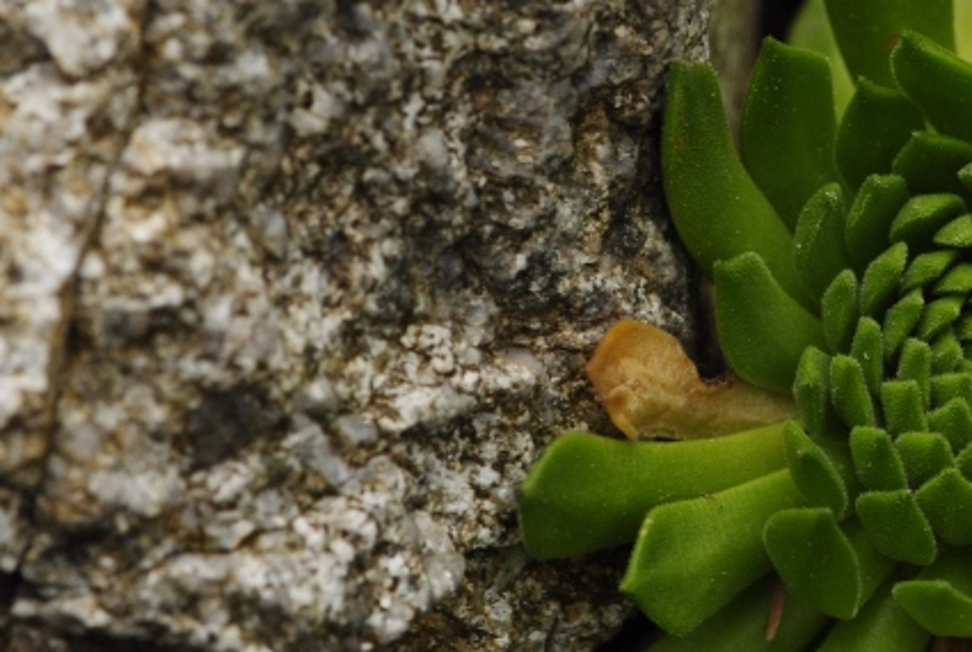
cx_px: 631
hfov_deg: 8.6
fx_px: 6490
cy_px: 183
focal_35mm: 240
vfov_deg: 5.7
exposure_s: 1/200
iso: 400
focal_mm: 85
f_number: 7.1
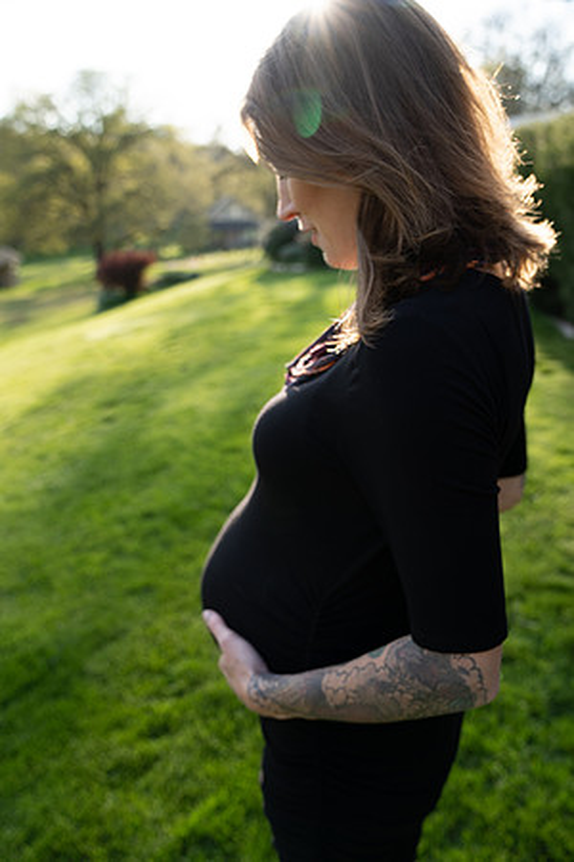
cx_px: 287
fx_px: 670
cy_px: 431
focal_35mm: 28
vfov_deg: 65.5
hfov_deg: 46.4
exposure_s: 1/250
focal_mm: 28
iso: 125
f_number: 3.5
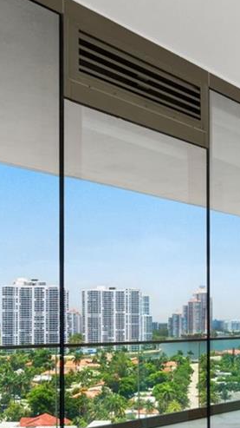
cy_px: 306
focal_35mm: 51
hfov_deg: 23.2
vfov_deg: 39.8
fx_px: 577
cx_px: 187
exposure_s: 1/250
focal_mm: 15
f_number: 7.1
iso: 125
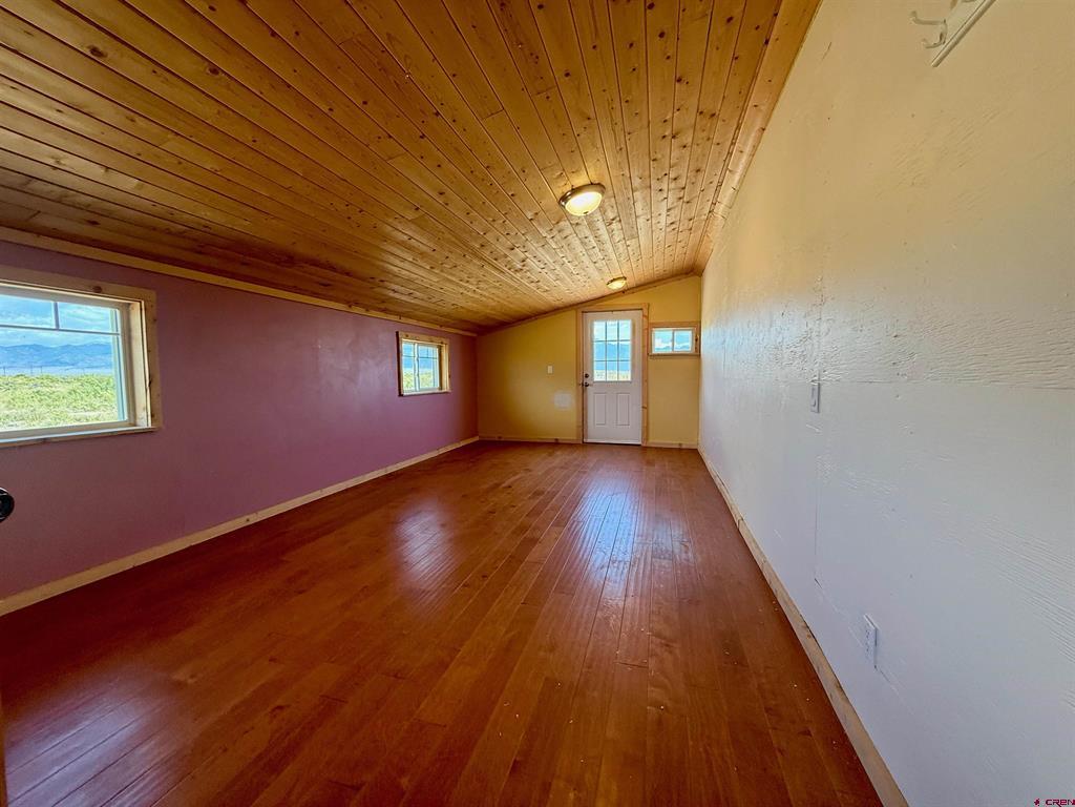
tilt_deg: -3.6
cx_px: 538
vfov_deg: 85.7
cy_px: 404
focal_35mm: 14
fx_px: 435
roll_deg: +0.4
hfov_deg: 102.1
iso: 125
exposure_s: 1/120
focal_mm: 2.22
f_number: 2.2
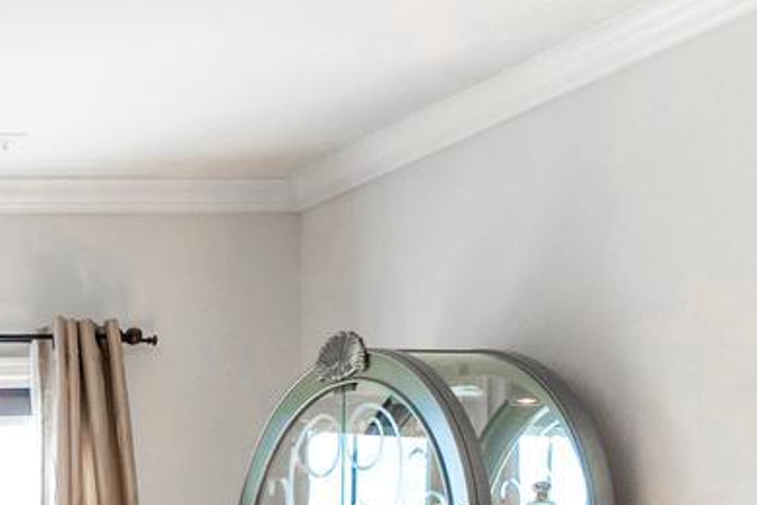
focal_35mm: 84
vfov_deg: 14.7
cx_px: -227
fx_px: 1766
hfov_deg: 21.8
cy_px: 831
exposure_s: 1/60
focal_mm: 16
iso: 320
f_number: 7.1
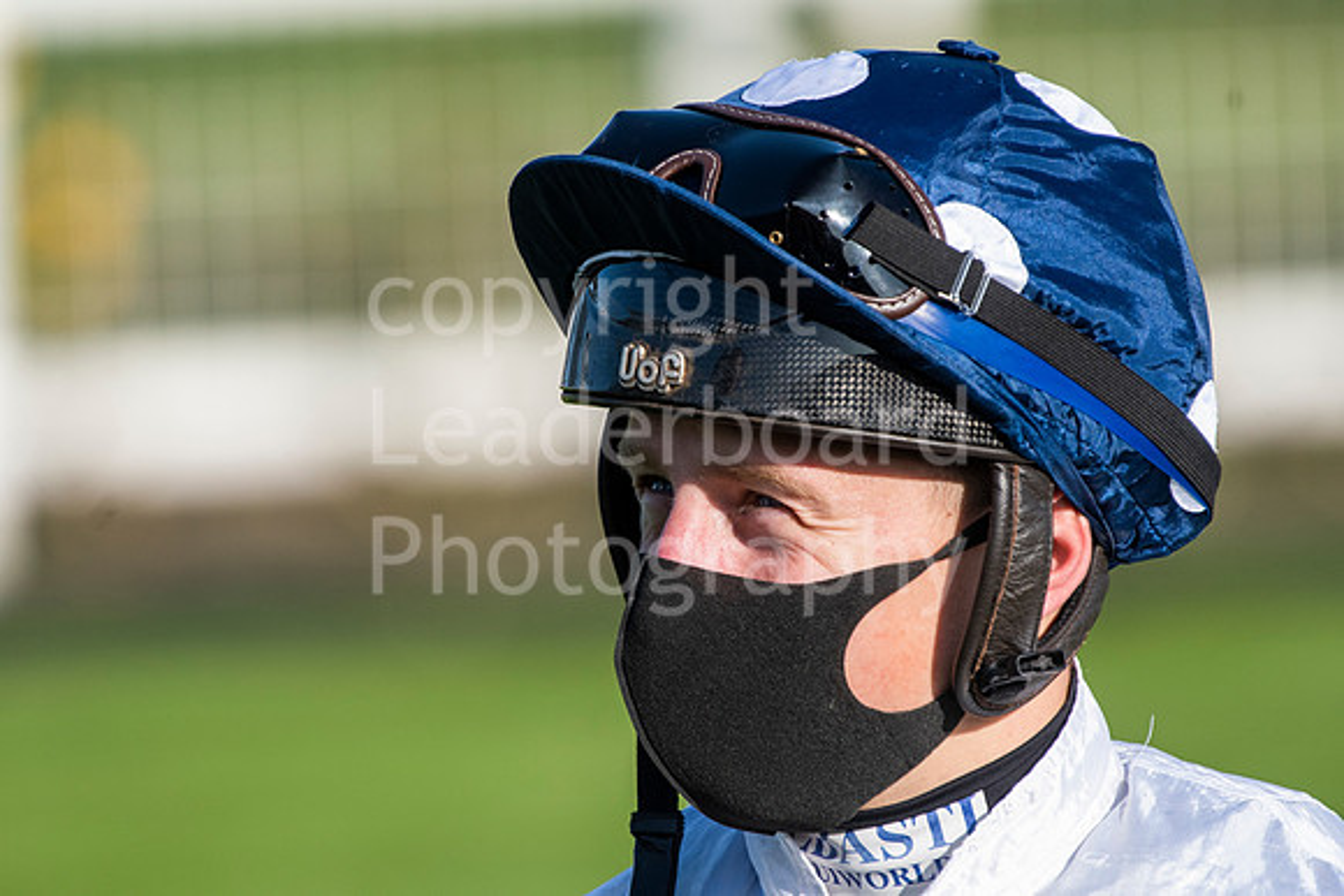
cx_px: 672
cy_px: 448
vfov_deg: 2.0
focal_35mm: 690
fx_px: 25765
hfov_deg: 3.0
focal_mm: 460
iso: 640
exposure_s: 1/1600
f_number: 6.3
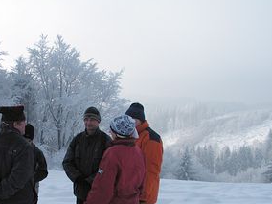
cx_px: 88
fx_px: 448
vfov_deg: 25.4
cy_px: 151
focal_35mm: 57
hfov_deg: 33.5
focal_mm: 6
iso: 50
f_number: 3.2
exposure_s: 1/800
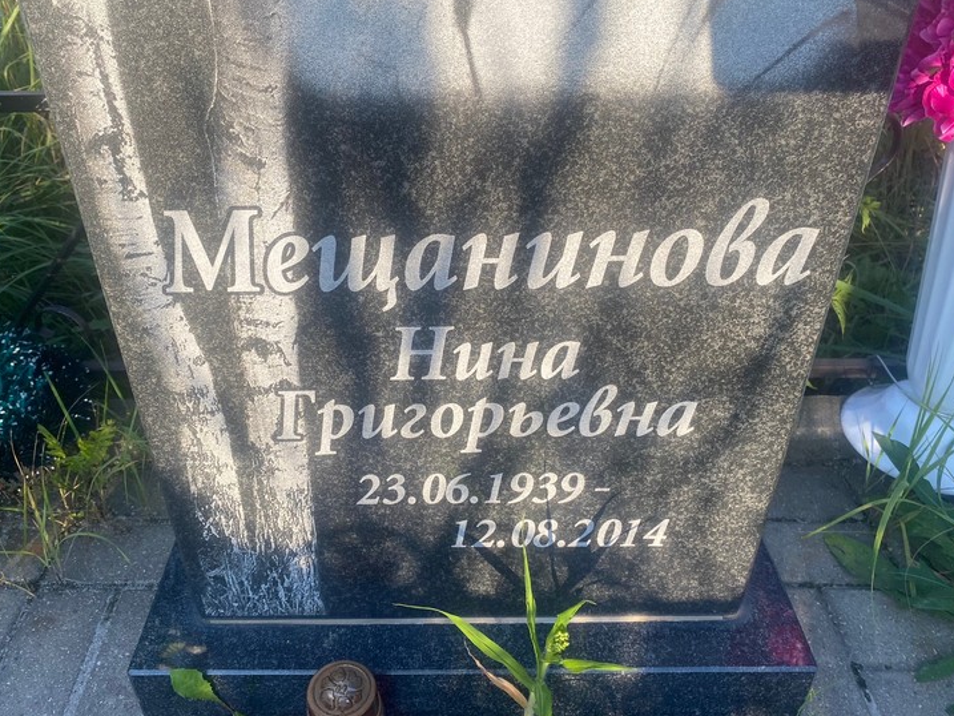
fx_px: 799
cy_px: 350
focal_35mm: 29
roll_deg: +0.7
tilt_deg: -35.5
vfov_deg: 48.2
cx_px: 440
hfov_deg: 61.6
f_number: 1.8
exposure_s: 1/613
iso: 32
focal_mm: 4.25
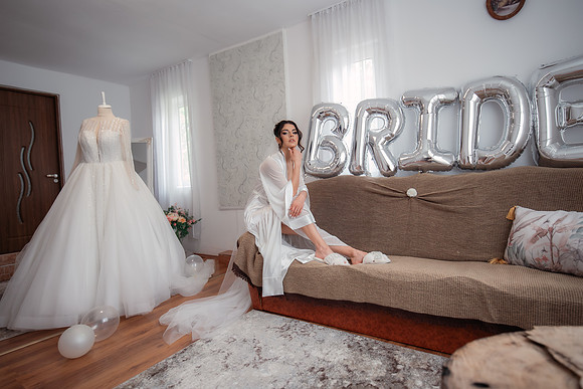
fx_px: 308
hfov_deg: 86.9
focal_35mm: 19
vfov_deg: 64.6
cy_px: 194
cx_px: 292
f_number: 2.8
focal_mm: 19
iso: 1250
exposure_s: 1/250
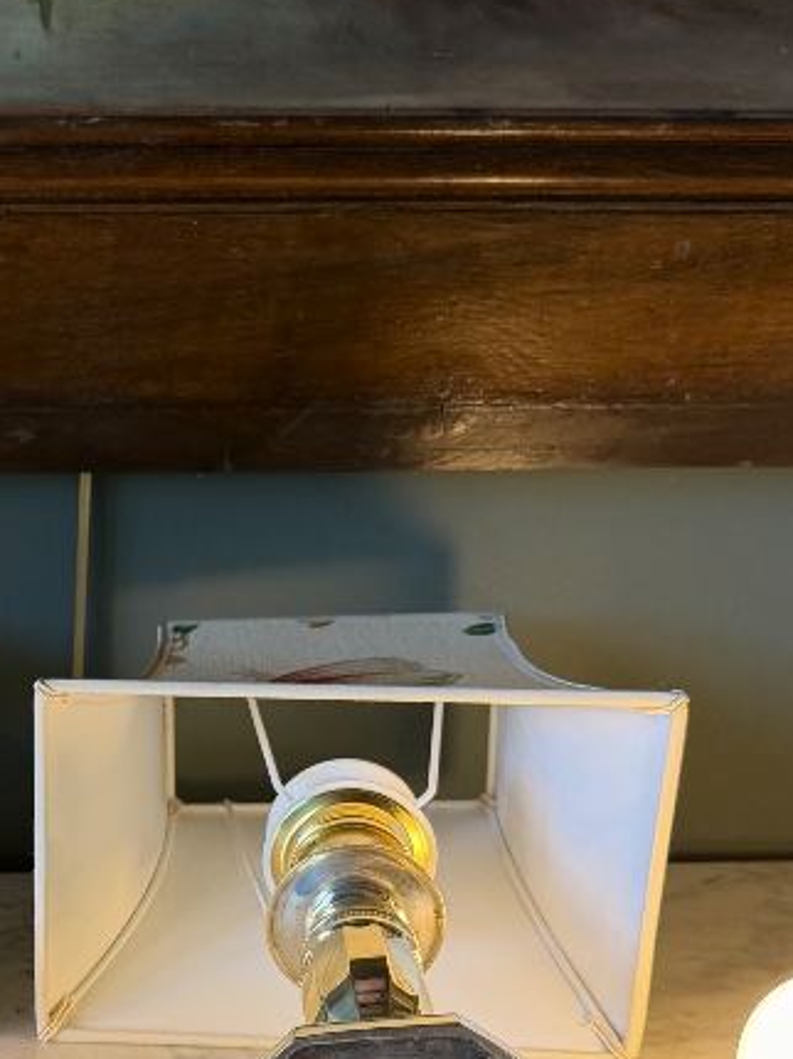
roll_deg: -0.3
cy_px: 892
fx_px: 2049
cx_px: 25
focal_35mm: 67
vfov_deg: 28.2
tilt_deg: -22.9
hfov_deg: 21.2
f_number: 1.78
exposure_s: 1/121
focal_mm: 6.76
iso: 100
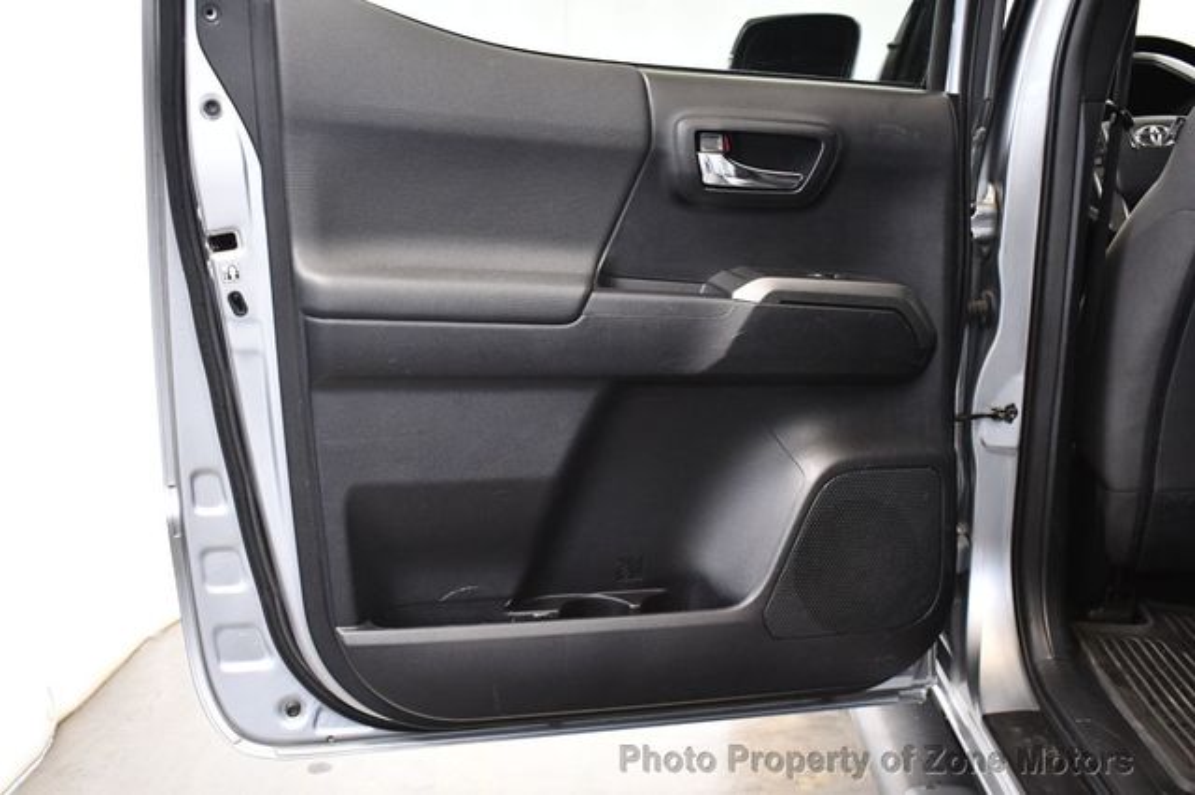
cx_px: 598
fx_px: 1327
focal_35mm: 40
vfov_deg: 33.4
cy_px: 398
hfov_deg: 48.5
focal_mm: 27
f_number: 4
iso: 4000
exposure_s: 1/60
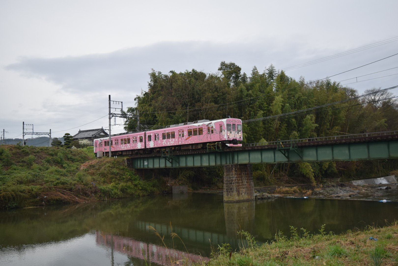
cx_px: 199
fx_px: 398
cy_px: 133
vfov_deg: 36.9
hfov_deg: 53.1
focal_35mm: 36
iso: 400
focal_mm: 24
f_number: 4.5
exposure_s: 1/1000
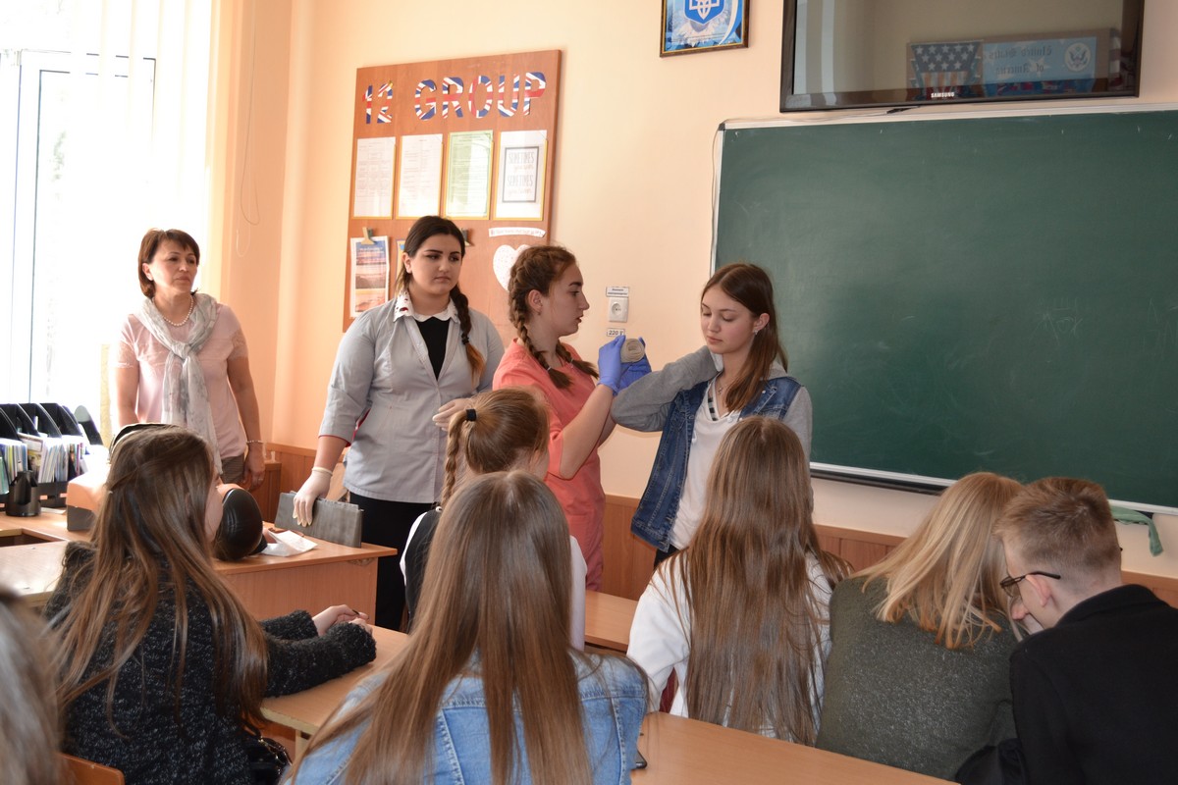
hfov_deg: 46.4
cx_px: 589
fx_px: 1374
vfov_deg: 31.9
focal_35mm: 42
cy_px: 392
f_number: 4.5
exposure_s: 1/80
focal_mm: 28
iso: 400
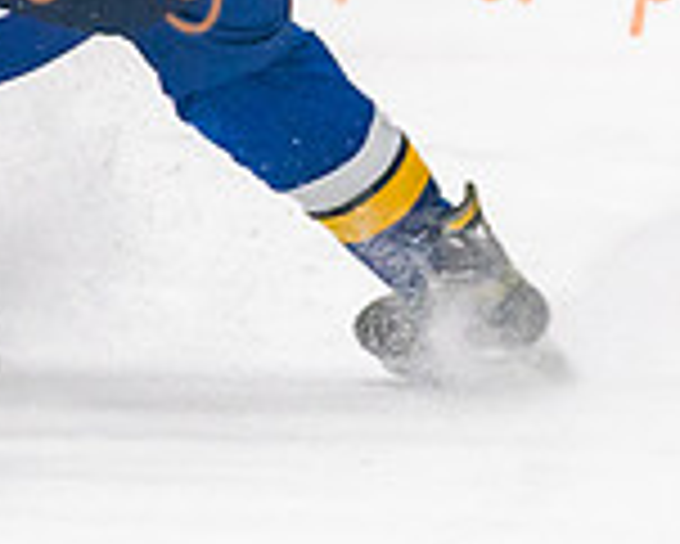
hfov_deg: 2.2
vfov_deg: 1.8
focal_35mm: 863
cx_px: -99
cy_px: -580
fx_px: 17379
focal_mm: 158
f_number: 2.8
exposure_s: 1/1250
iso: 3200
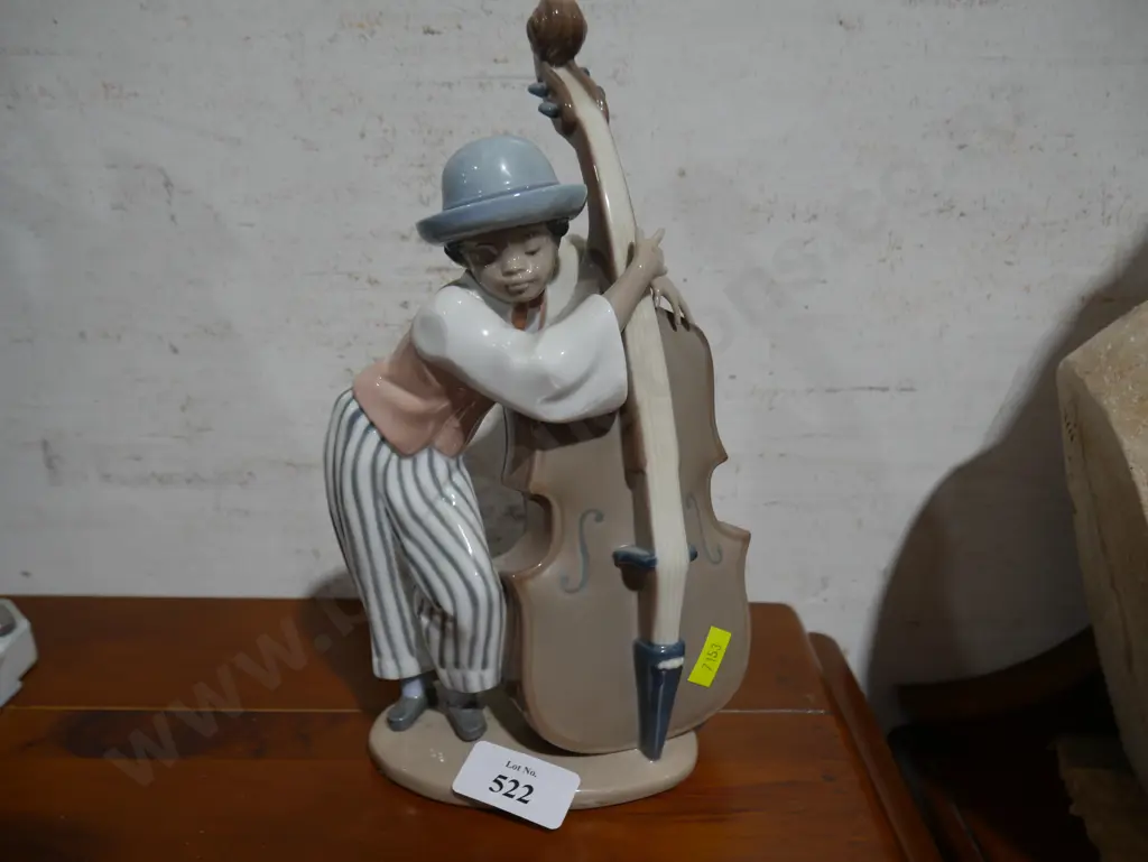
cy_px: 431
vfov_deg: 46.8
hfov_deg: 59.9
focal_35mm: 30
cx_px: 574
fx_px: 995
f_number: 3.6
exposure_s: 1/60
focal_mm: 15
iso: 200
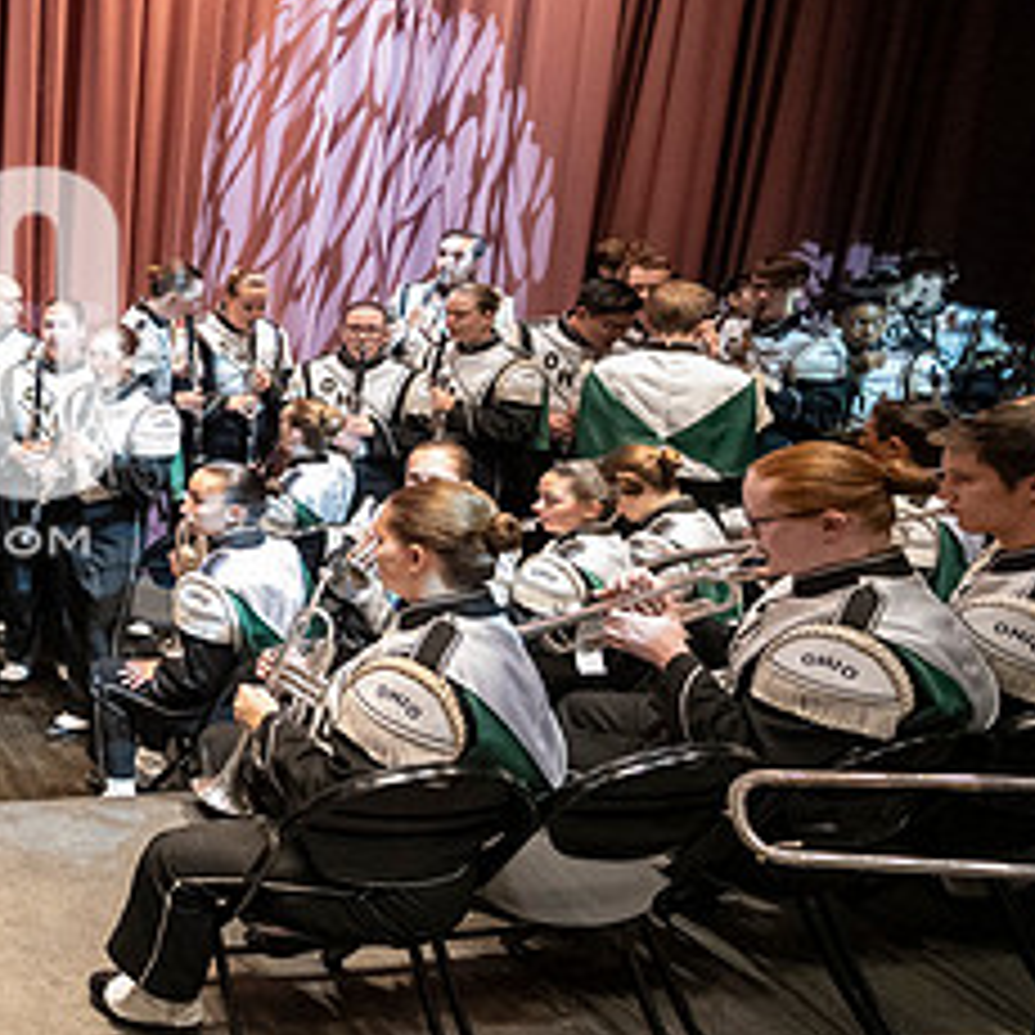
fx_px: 1015
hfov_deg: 38.8
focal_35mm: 30
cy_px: 380
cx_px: -220
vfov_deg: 53.4
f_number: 4
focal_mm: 14
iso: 4000
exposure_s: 1/500
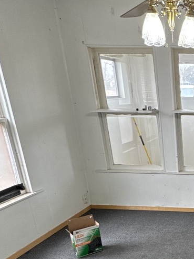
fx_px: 306
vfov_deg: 43.8
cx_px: 254
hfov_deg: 28.6
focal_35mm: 41
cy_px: 203
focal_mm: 2.22
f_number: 2.2
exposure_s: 1/120
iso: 125
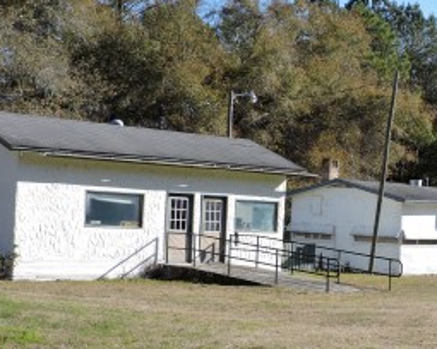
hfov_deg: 22.3
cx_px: 473
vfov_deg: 18.9
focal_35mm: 81
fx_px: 1048
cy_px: 233
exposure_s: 1/800
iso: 100
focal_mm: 5.9
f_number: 3.2
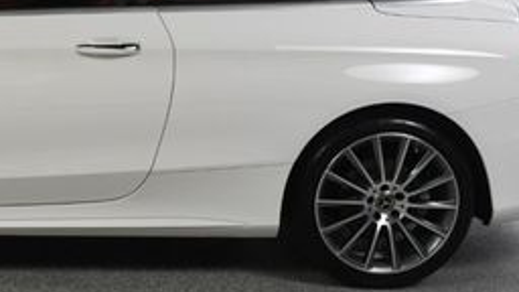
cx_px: 16
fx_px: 1225
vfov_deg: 13.6
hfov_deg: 23.1
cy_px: 107
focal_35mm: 89
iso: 100
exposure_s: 1/160
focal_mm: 23
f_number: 13
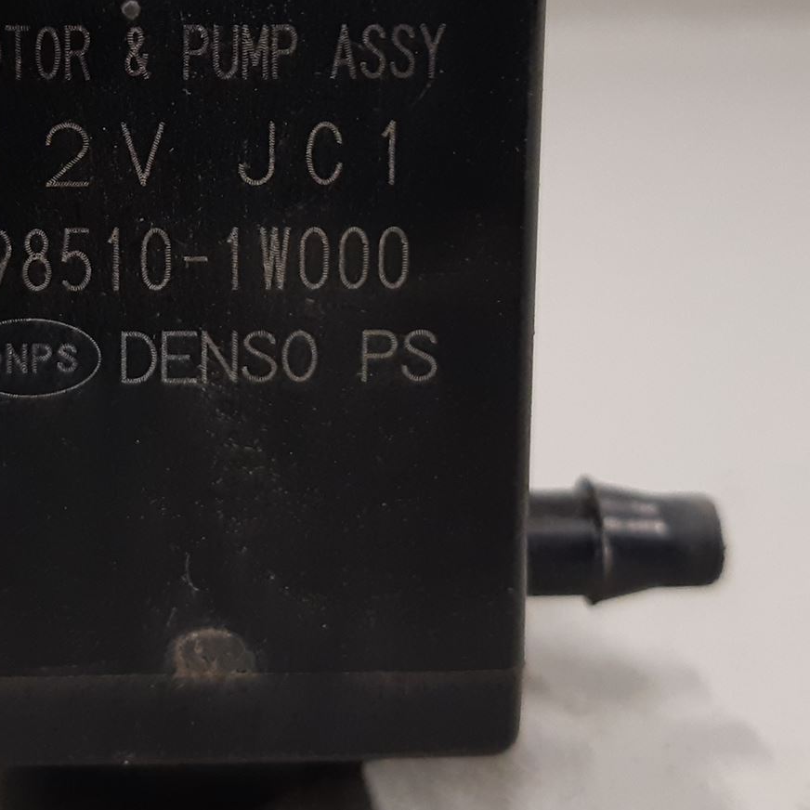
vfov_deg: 30.9
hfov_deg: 30.8
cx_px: 156
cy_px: 177
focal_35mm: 54
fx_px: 1430
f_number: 1.7
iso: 160
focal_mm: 3.93
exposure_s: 1/50
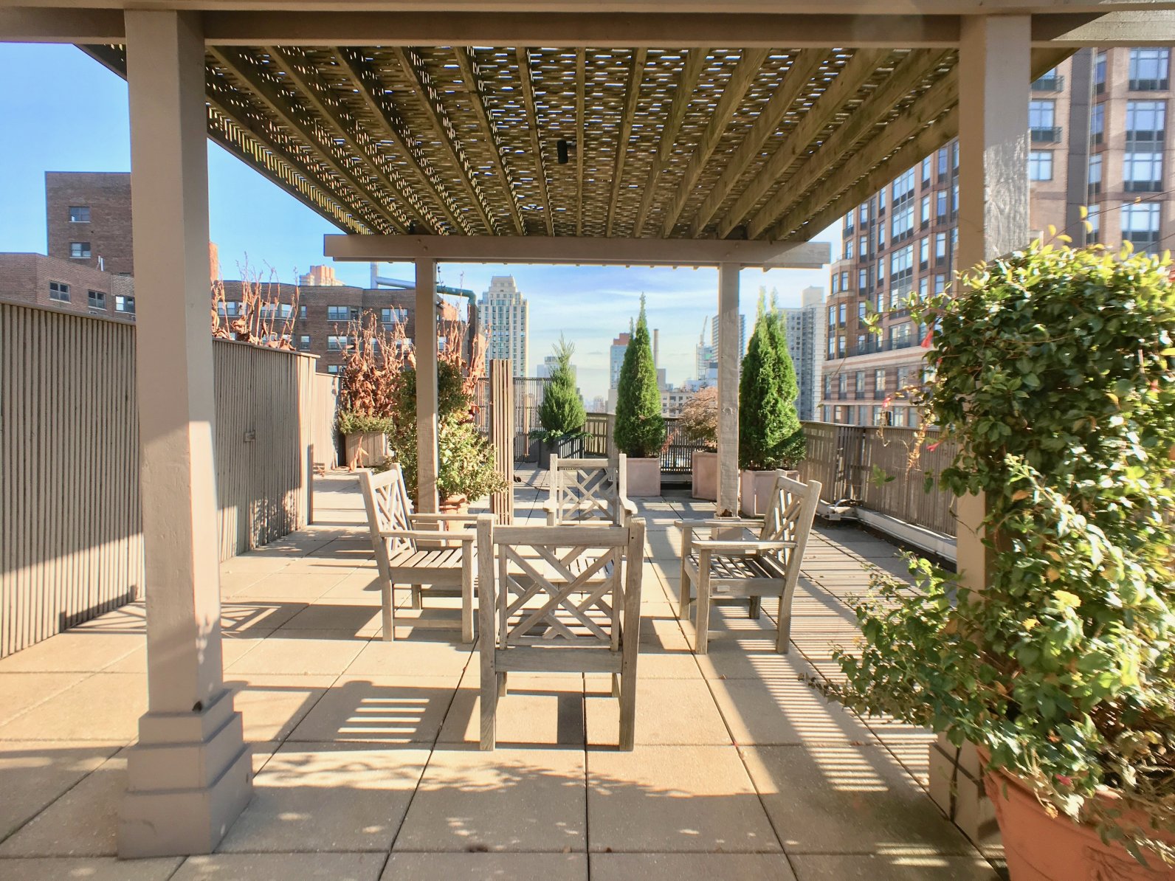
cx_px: 588
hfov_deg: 61.7
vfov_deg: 48.2
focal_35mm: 29
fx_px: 984
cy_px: 440
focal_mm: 4.15
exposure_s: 1/469
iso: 25
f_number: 2.2
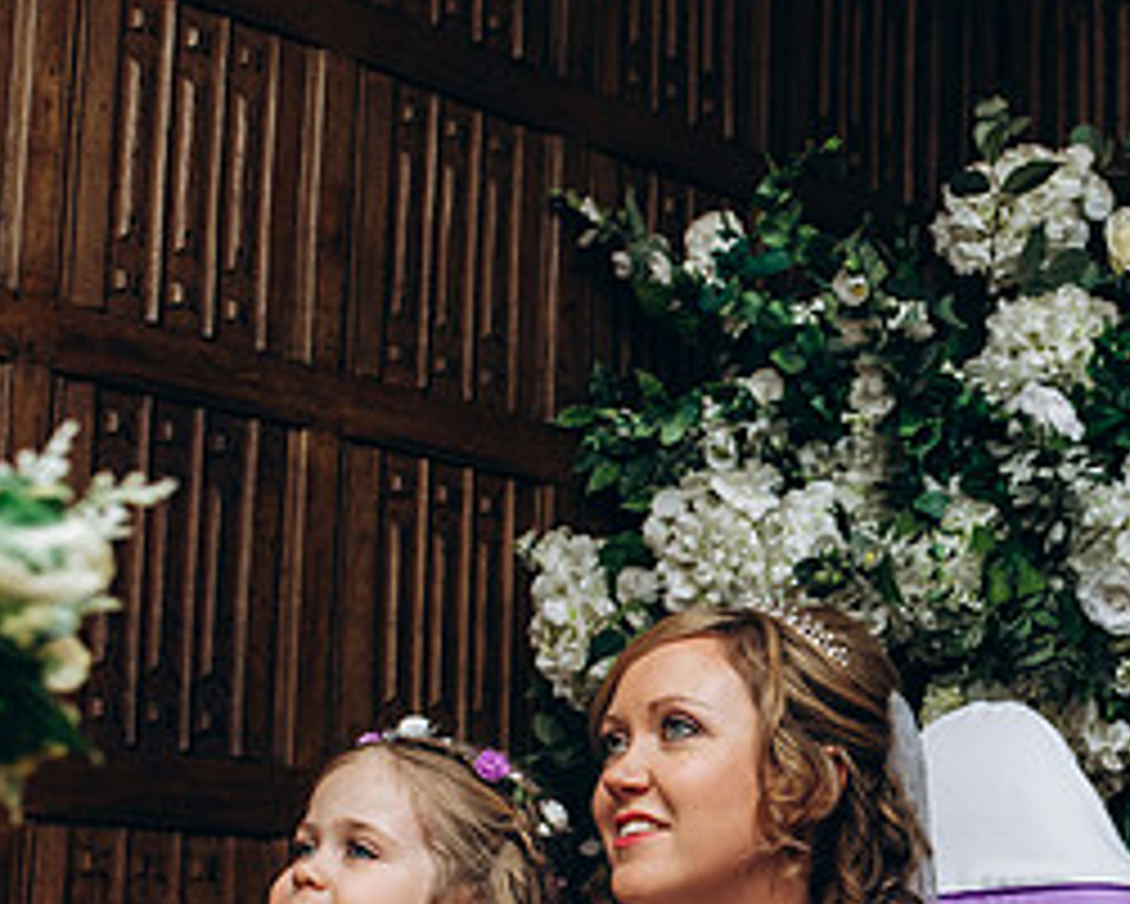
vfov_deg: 19.9
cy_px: 735
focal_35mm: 76
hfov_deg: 23.9
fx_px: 2543
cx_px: 1139
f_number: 5.6
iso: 320
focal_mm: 35
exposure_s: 1/100
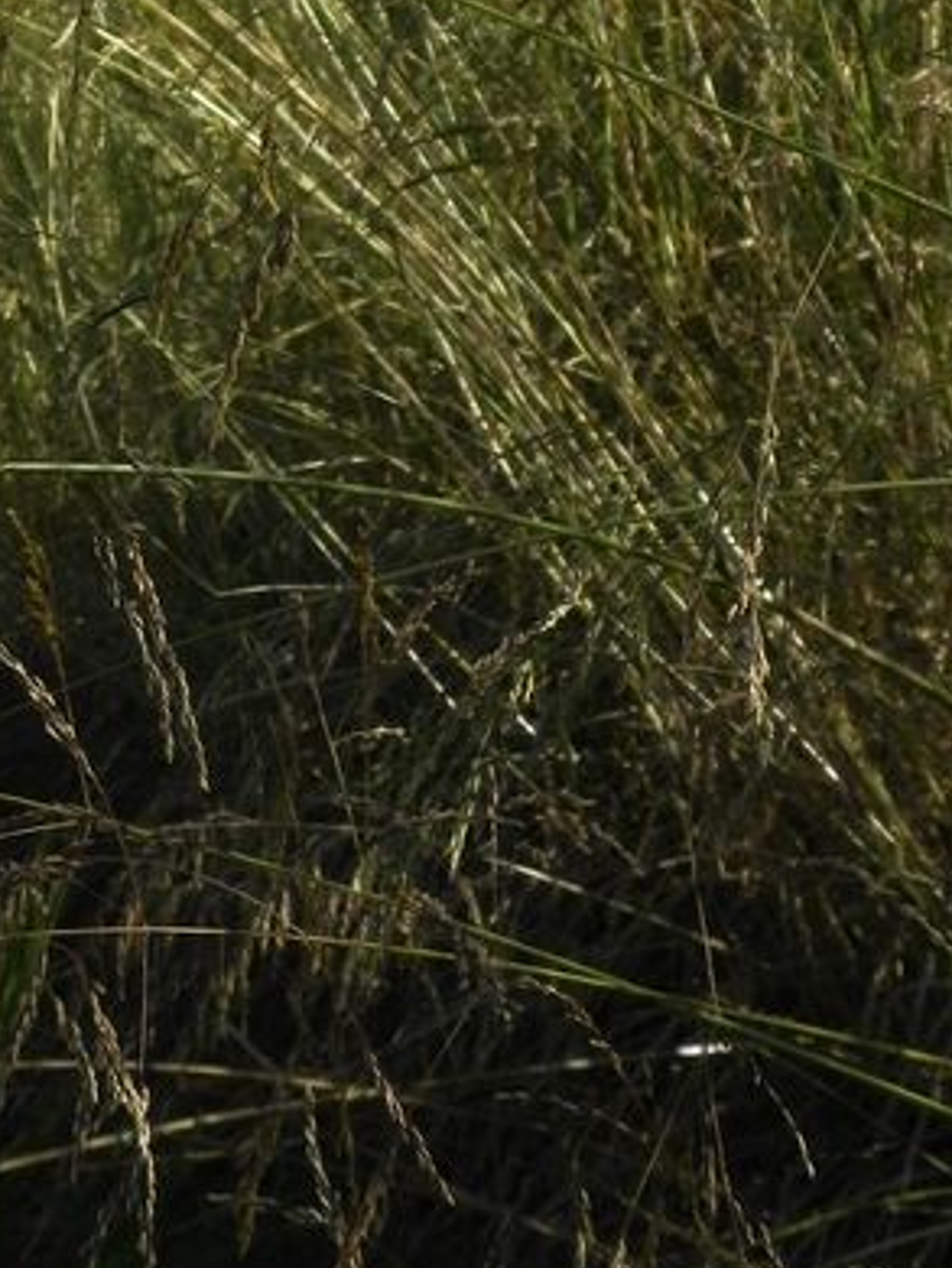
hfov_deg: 17.3
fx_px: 3077
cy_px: 13
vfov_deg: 22.4
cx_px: 107
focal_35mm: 84
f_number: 5.6
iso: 160
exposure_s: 1/640
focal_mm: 7.3
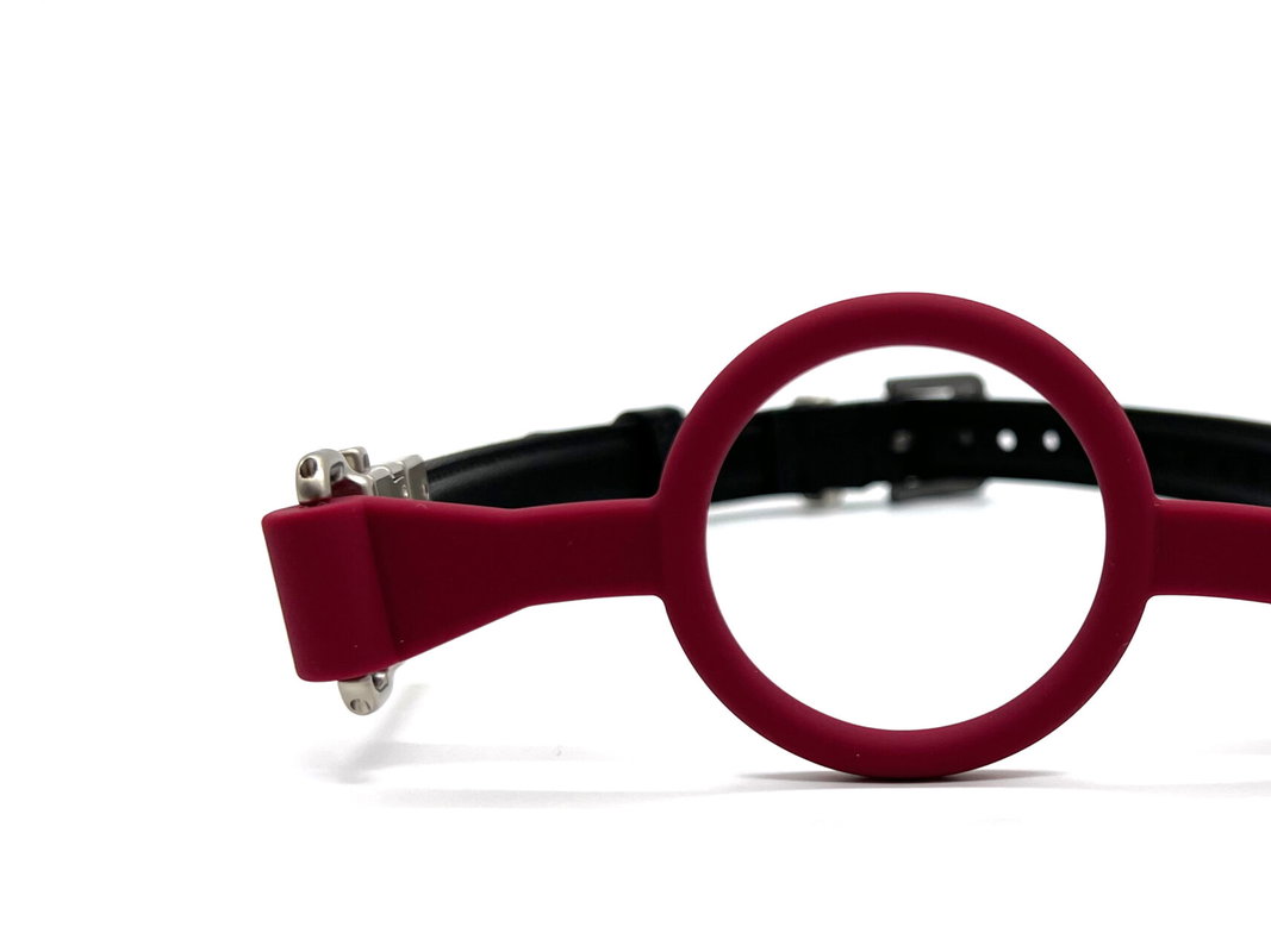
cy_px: 565
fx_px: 1432
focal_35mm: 39
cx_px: 910
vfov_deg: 36.7
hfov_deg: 46.6
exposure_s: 1/1009
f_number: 1.5
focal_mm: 5.7
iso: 50
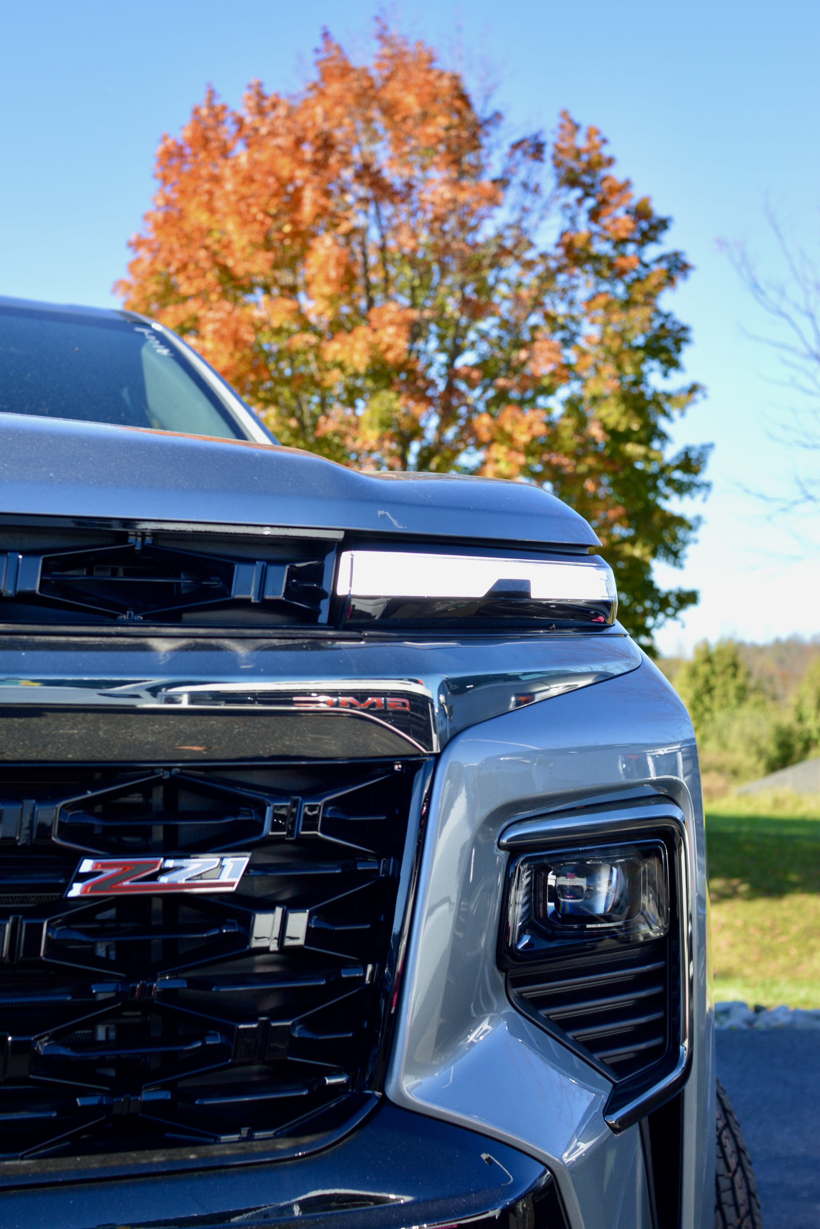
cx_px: 392
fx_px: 1674
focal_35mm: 49
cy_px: 578
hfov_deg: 27.5
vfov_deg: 40.3
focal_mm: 30
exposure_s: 1/160
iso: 100
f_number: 6.3
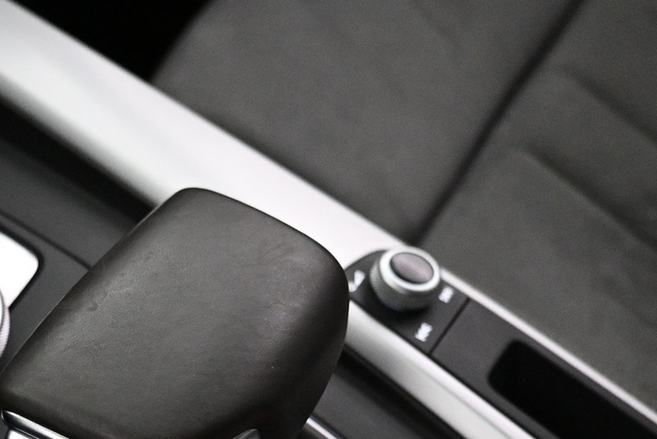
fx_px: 1022
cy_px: 445
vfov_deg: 23.2
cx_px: 98
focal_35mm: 56
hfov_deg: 34.2
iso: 4000
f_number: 3.5
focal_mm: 16
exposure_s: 1/80
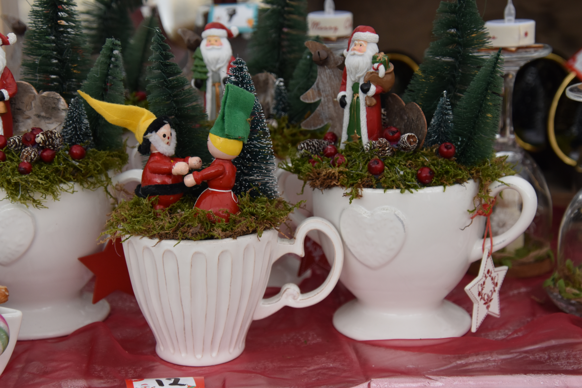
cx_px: 291
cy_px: 194
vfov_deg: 18.2
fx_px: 1212
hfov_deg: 27.0
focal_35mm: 75
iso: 640
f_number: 4.5
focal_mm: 50
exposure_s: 1/250
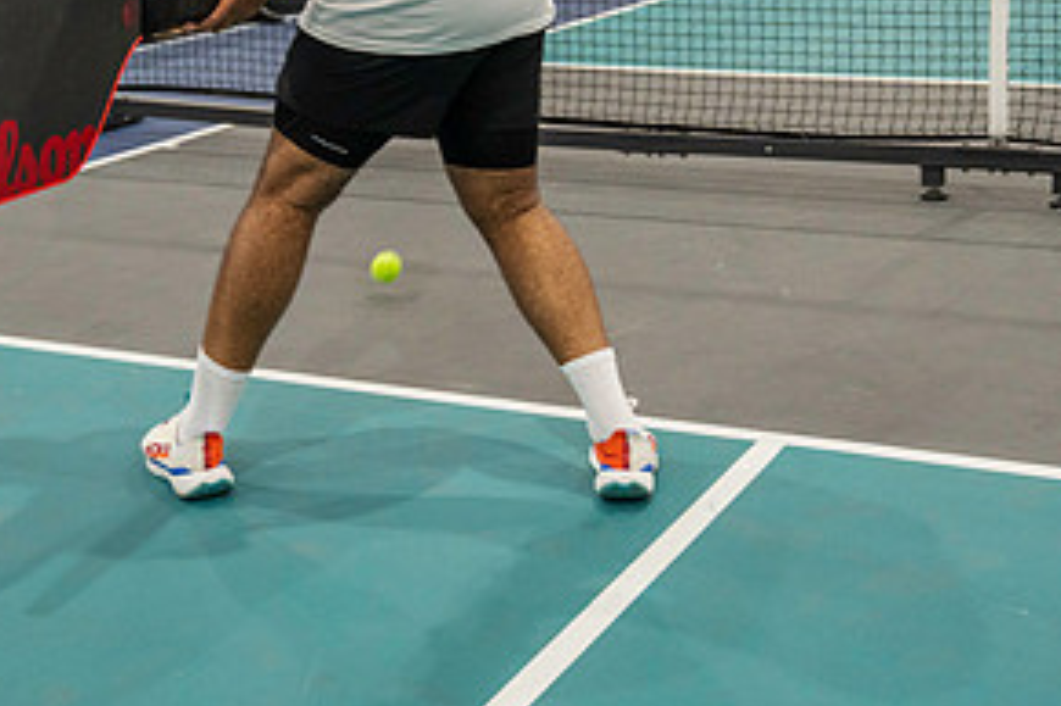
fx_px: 1885
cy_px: 9
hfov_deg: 31.4
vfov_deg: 20.6
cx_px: 567
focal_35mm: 64
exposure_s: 1/320
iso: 2000
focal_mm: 32
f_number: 4
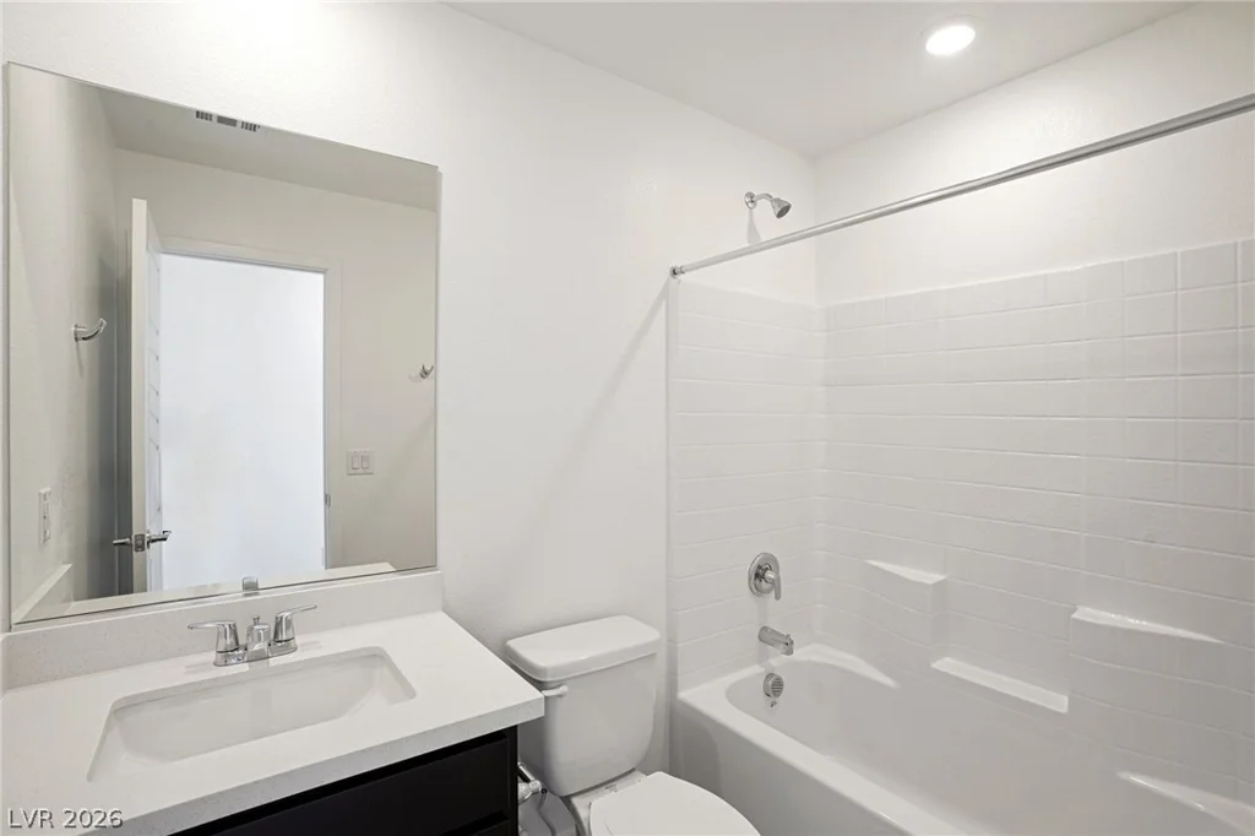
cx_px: 628
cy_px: 418
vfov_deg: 73.7
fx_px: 558
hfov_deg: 96.8
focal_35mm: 16
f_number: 8
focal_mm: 16
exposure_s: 1/30
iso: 400
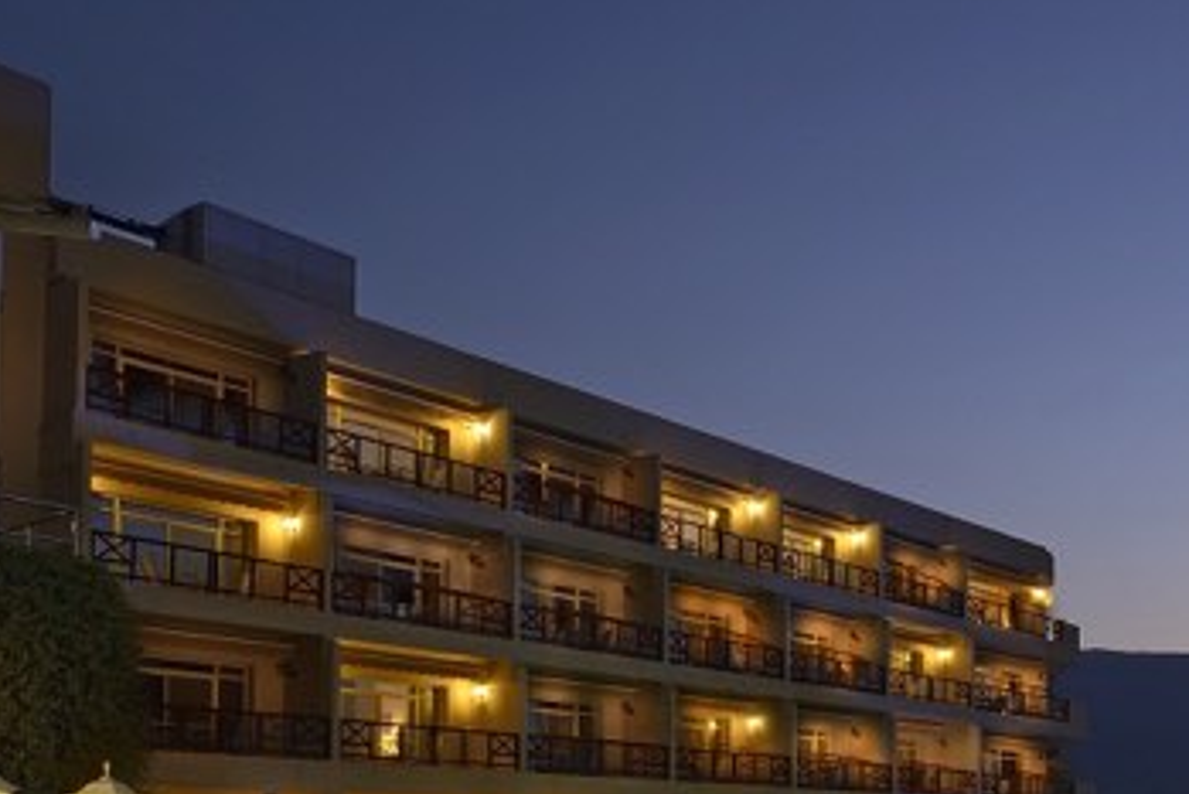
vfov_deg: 31.0
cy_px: 843
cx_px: 1318
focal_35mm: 39
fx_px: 1289
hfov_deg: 39.9
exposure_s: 8
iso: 100
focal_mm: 16
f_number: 14
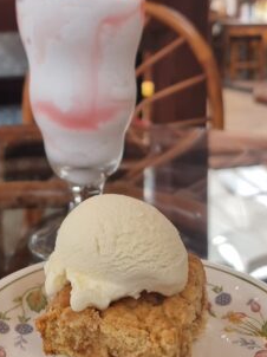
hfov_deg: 26.3
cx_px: 83
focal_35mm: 55
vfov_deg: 34.0
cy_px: 76
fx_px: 566
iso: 250
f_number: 1.8
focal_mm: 6.7
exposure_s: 1/120
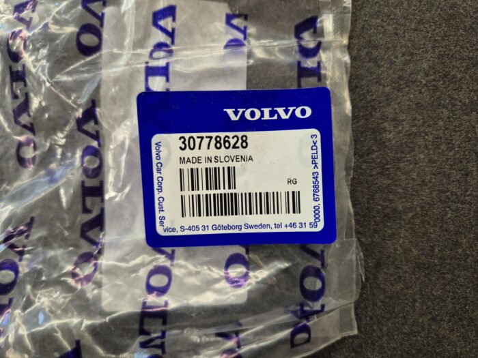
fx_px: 318
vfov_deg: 58.9
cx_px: 239
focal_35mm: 23
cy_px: 179
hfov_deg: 73.9
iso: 640
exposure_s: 1/100
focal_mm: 5.4
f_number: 1.8
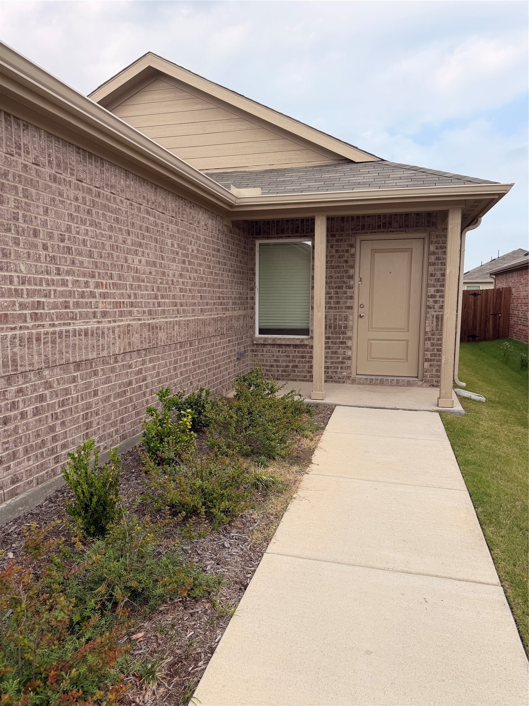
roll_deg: +0.1
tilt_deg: -5.7
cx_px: 264
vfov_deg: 71.6
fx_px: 489
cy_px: 353
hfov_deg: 56.8
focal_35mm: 24
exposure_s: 1/2525
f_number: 1.78
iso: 80
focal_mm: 6.76
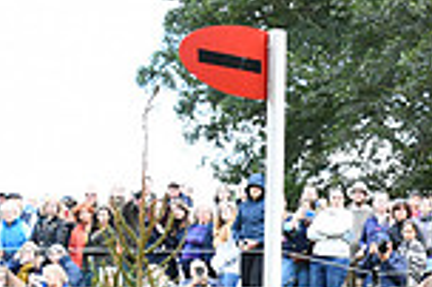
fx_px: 2194
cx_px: 747
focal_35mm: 183
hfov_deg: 10.6
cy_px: 378
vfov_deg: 7.4
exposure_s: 1/1600
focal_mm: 48
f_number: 4.2
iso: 3200
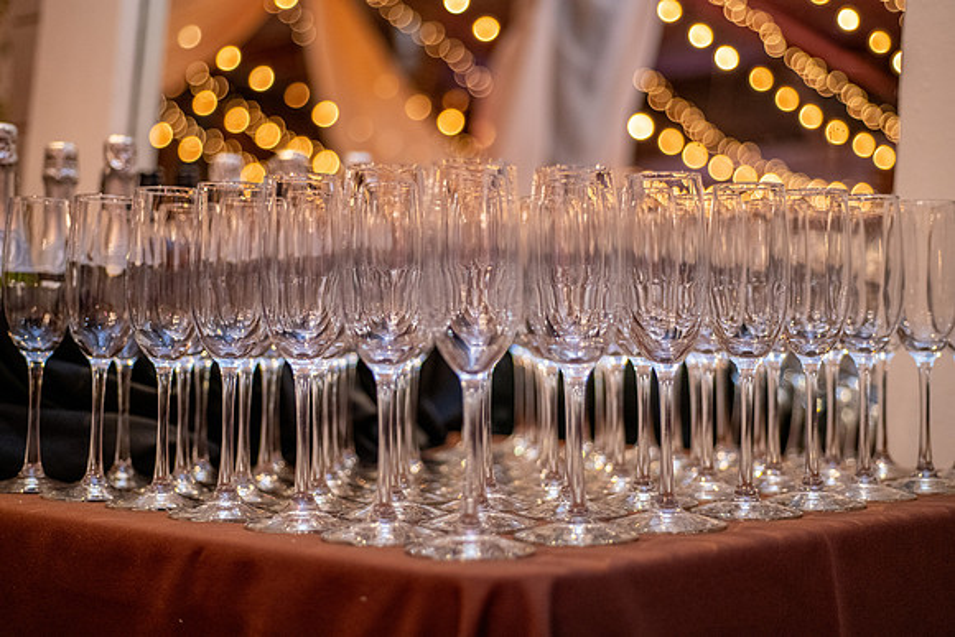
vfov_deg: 22.4
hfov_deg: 33.1
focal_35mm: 61
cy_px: 318
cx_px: 478
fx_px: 1607
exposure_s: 1/200
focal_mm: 60
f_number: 2.8
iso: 2000
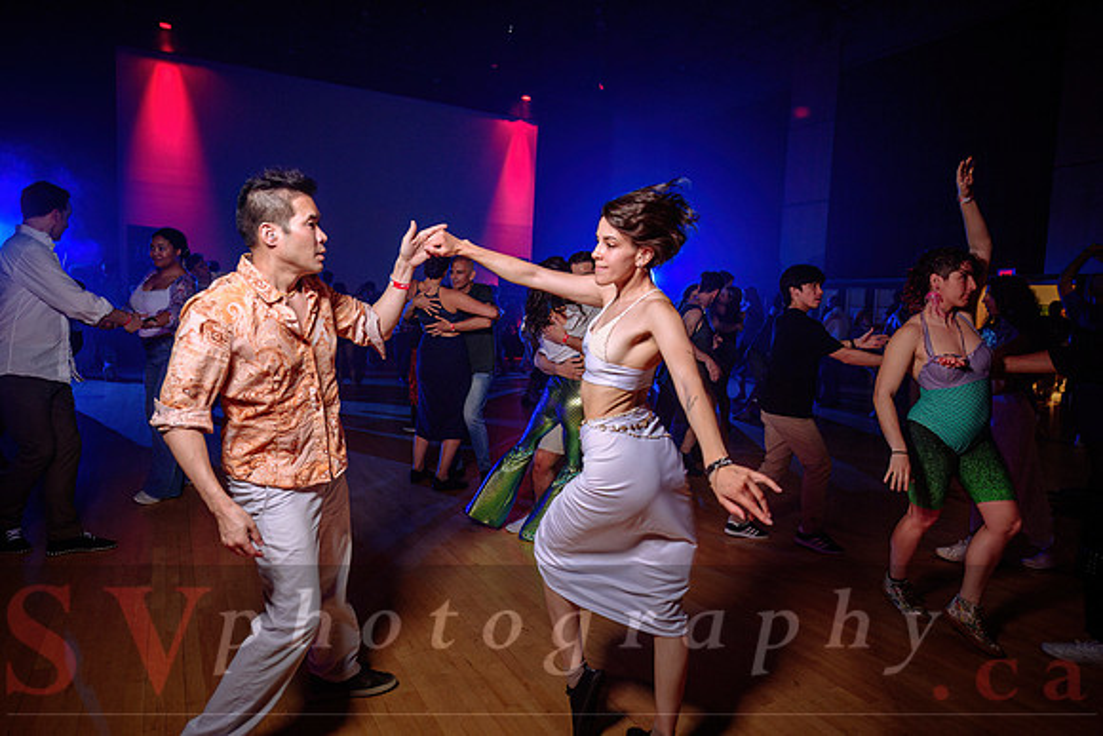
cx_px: 552
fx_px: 735
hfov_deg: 73.7
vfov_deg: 53.2
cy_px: 368
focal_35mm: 24
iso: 800
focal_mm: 24
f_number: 2.8
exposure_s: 1/50
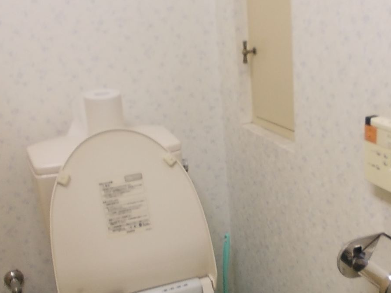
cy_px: 204
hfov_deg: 37.9
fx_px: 565
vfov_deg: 28.8
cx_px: 253
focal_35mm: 50
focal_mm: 4
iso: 100
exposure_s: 1/25
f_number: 2.7
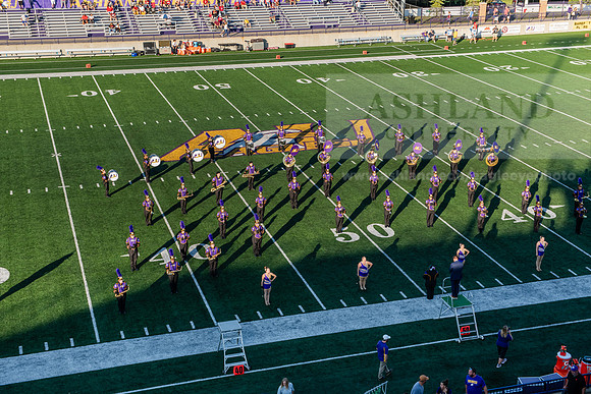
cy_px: 197
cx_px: 296
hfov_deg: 36.2
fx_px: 903
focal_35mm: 55
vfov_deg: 24.6
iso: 320
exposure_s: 1/500
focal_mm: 55
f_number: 5.6
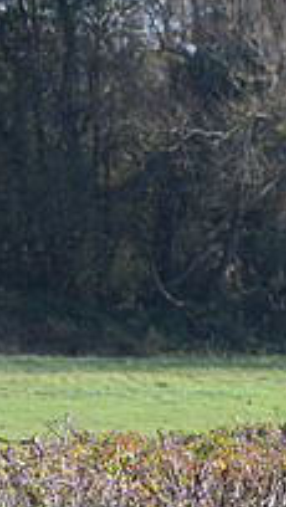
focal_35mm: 312
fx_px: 4199
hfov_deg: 3.8
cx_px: 709
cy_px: 393
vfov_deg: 6.9
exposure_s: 1/1250
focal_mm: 105
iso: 1000
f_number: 5
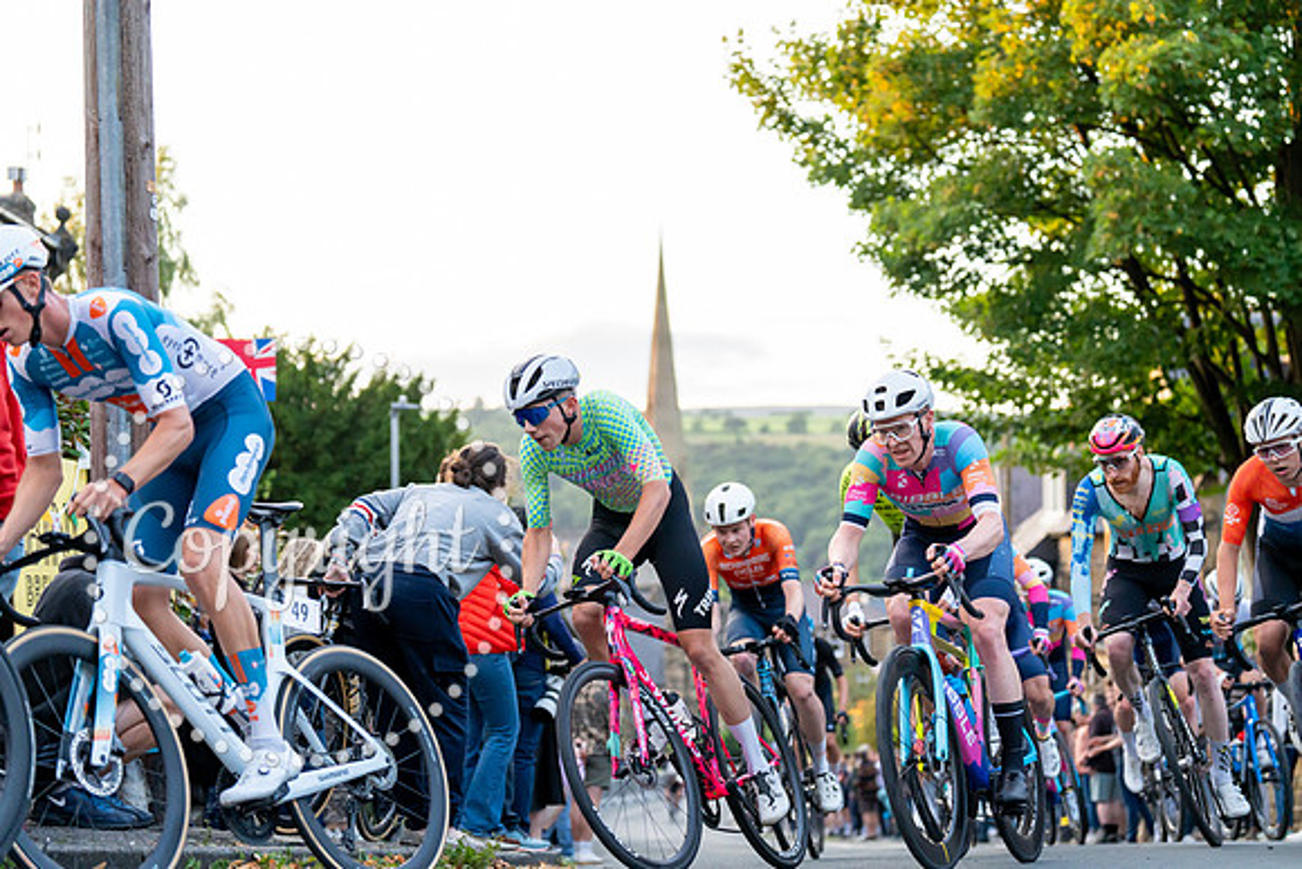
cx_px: 651
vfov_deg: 19.5
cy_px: 434
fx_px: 2532
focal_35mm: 70
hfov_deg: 28.8
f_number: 2.8
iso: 2000
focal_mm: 70
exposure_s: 1/1000
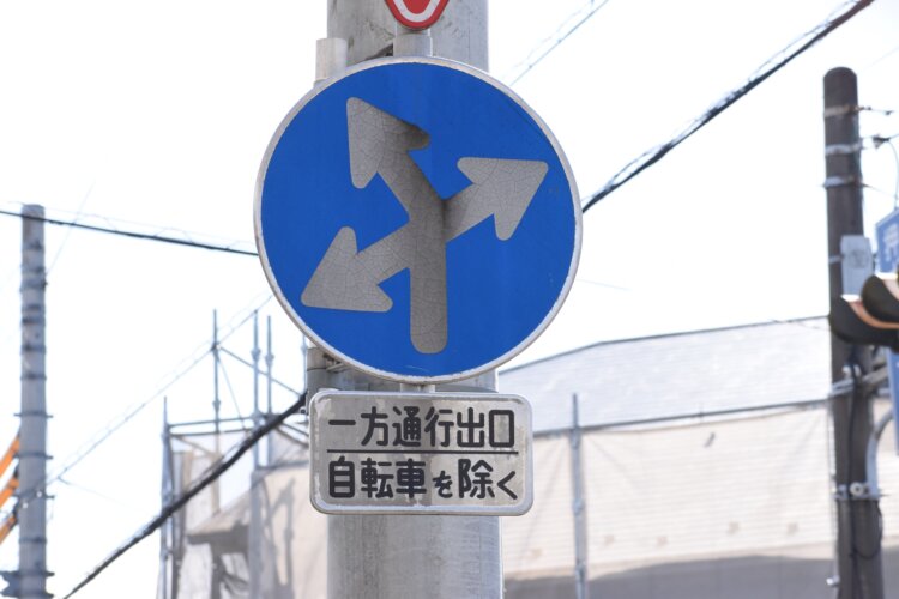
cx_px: 450
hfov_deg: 13.4
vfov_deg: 9.0
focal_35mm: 153
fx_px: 3820
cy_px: 300
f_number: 7.1
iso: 500
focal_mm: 102
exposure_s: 1/640
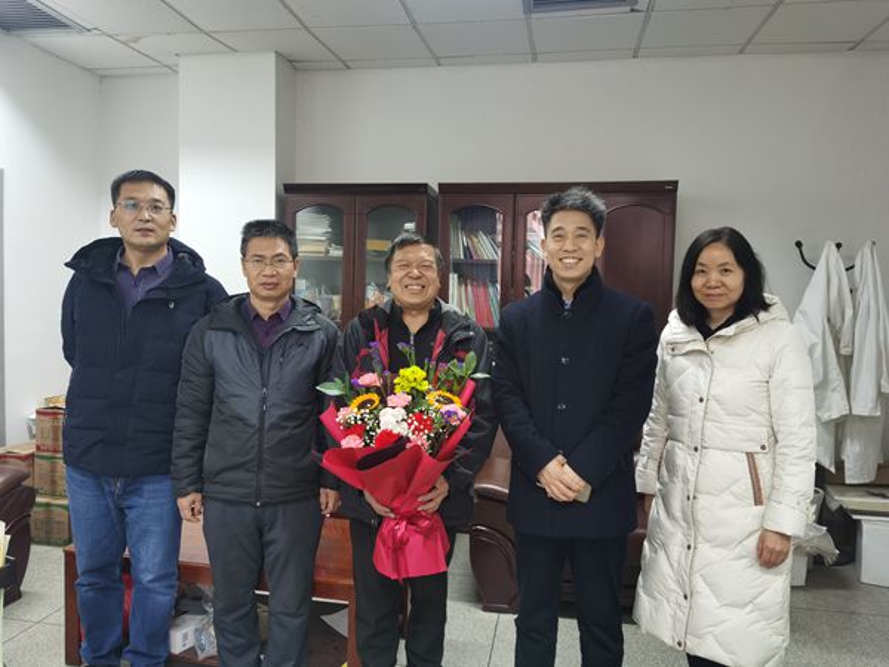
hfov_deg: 65.3
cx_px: 444
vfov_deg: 51.4
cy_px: 334
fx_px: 693
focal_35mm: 27
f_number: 1.6
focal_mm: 5.56
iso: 320
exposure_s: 1/33.3
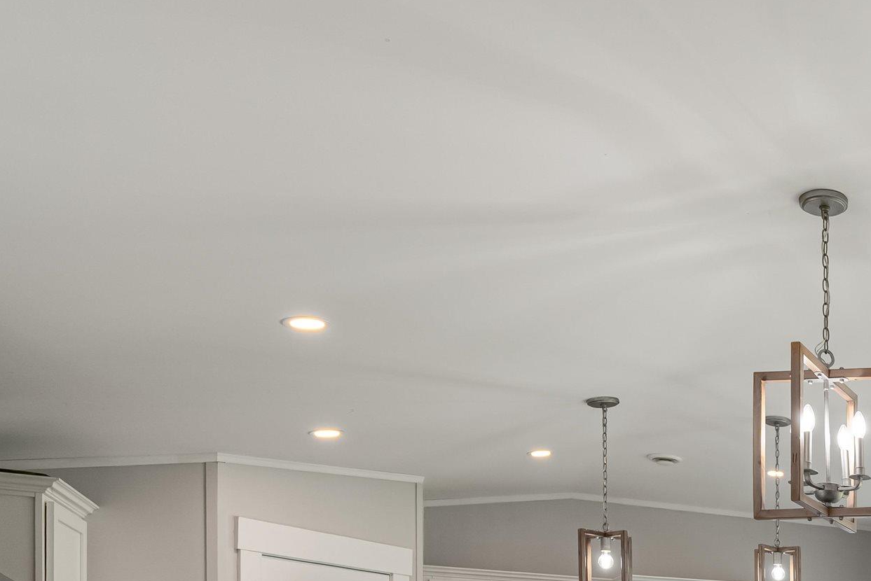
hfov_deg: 35.9
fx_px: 1017
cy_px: 692
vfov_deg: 28.0
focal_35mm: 42
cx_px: 1053
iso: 320
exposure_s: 1/160
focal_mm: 17
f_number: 6.3
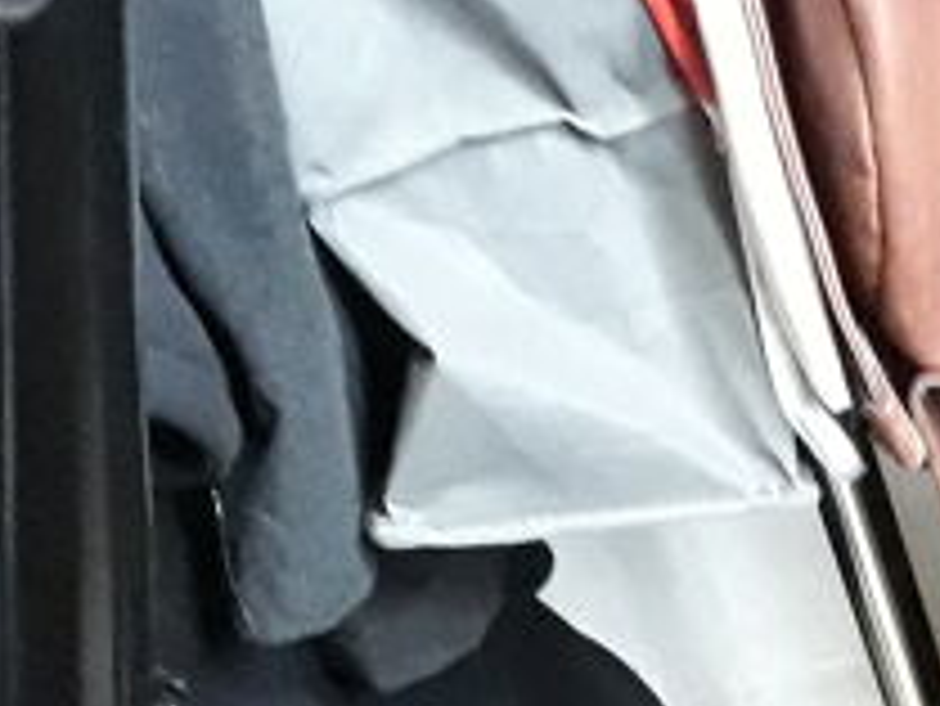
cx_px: 1295
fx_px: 3505
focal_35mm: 129
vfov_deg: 11.1
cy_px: 1025
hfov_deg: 14.5
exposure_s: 1/20
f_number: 1.7
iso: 640
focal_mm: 3.71
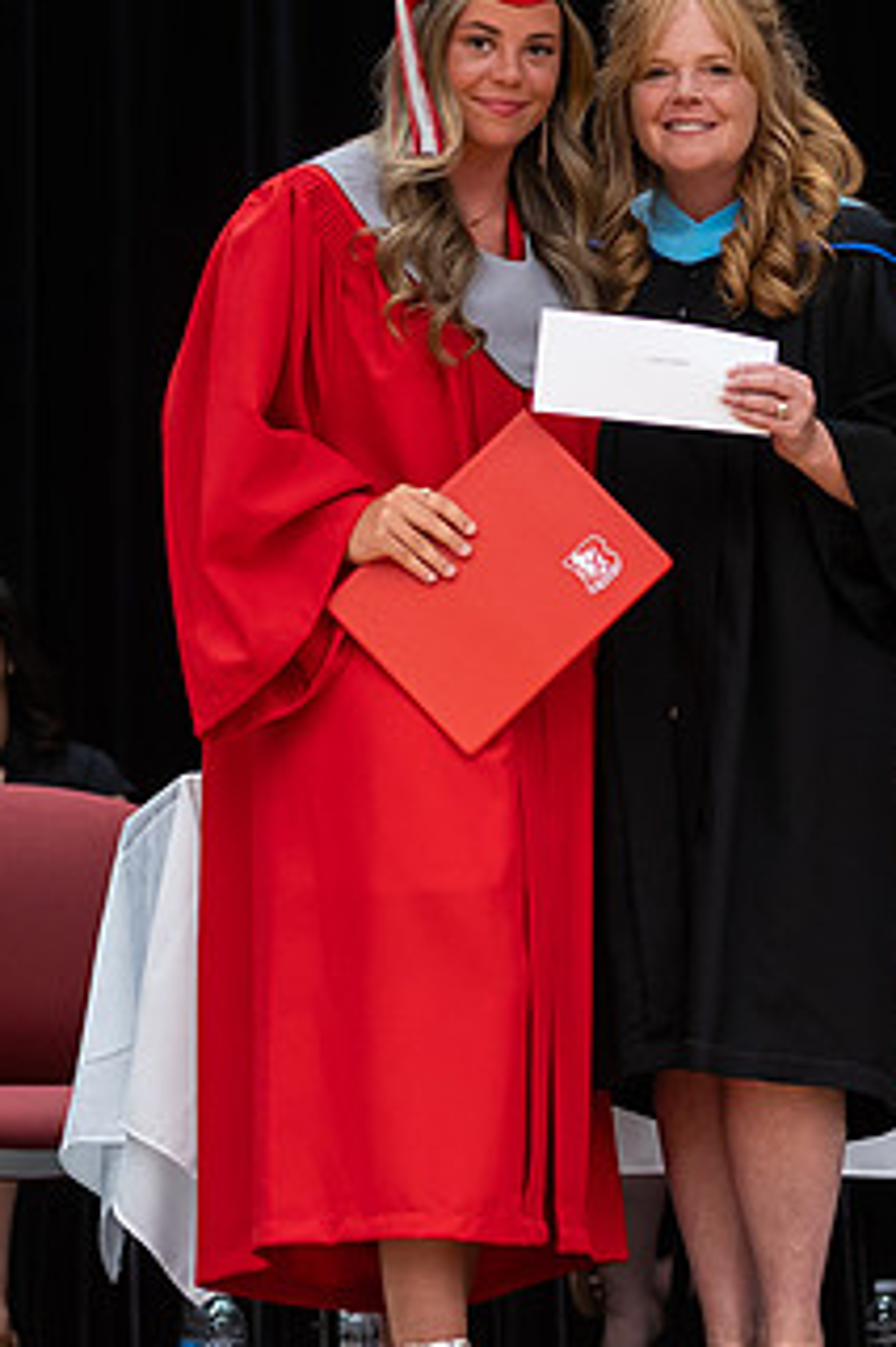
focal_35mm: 221
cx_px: 564
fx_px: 8259
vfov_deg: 9.3
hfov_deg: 6.2
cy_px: 808
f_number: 2.8
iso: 1000
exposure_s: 1/200
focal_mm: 85
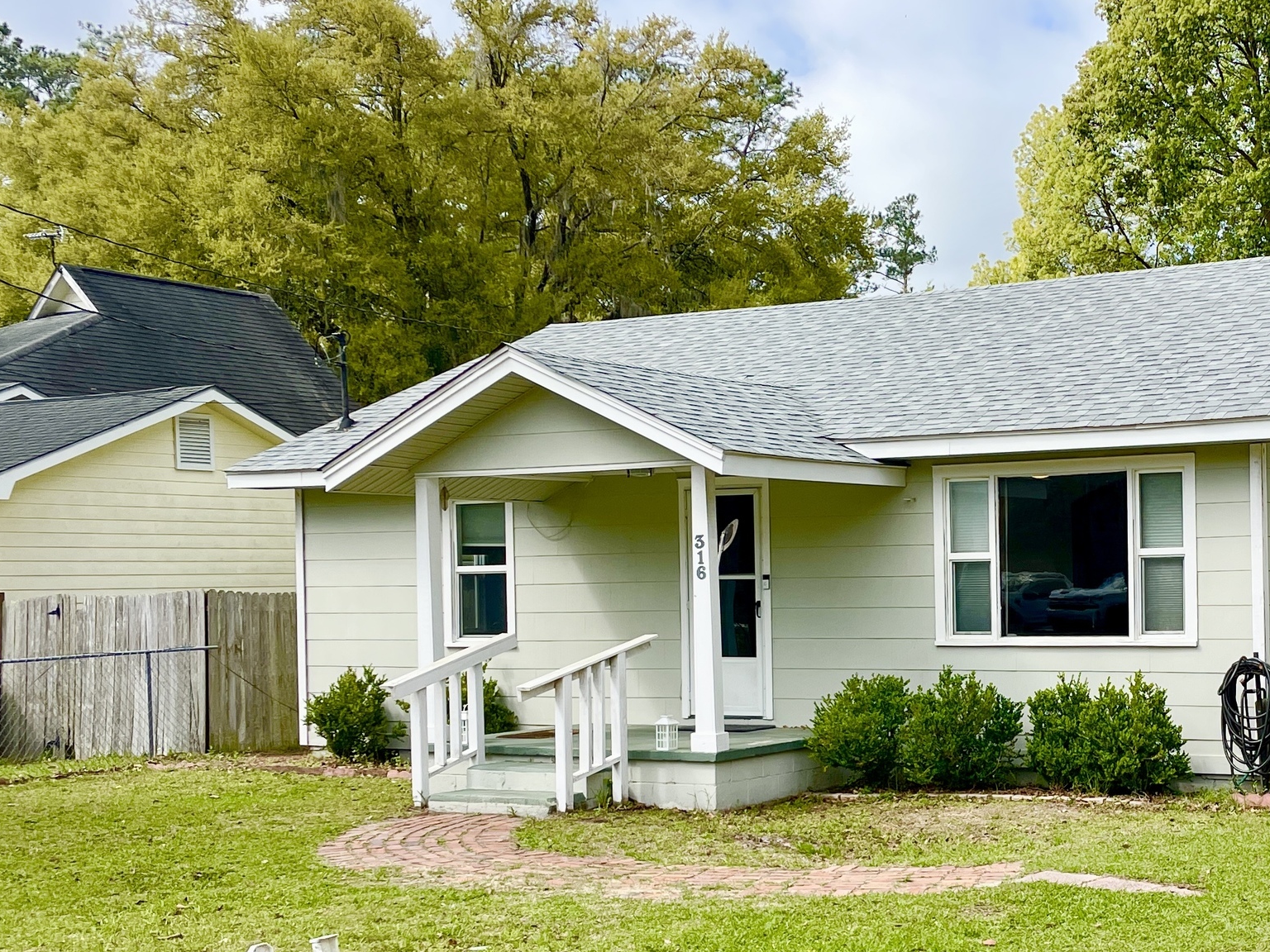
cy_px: 608
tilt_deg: -1.4
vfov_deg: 27.9
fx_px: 1908
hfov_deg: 35.5
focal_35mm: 52
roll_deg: +1.9
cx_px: 1043
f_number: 1.6
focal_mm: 4.2
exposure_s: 1/3040
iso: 32
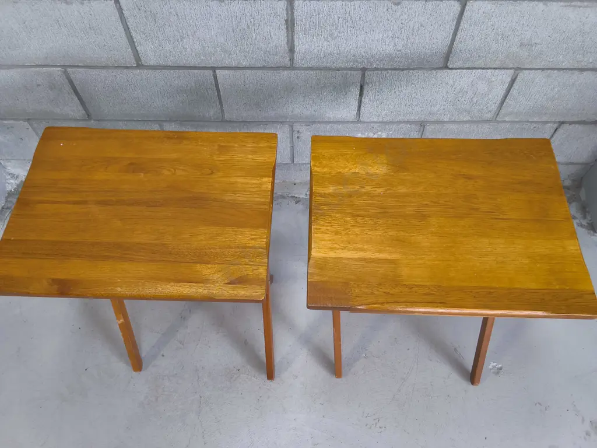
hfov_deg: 65.3
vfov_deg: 51.4
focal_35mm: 27
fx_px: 466
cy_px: 224
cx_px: 298
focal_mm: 2.87
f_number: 2
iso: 160
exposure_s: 1/100
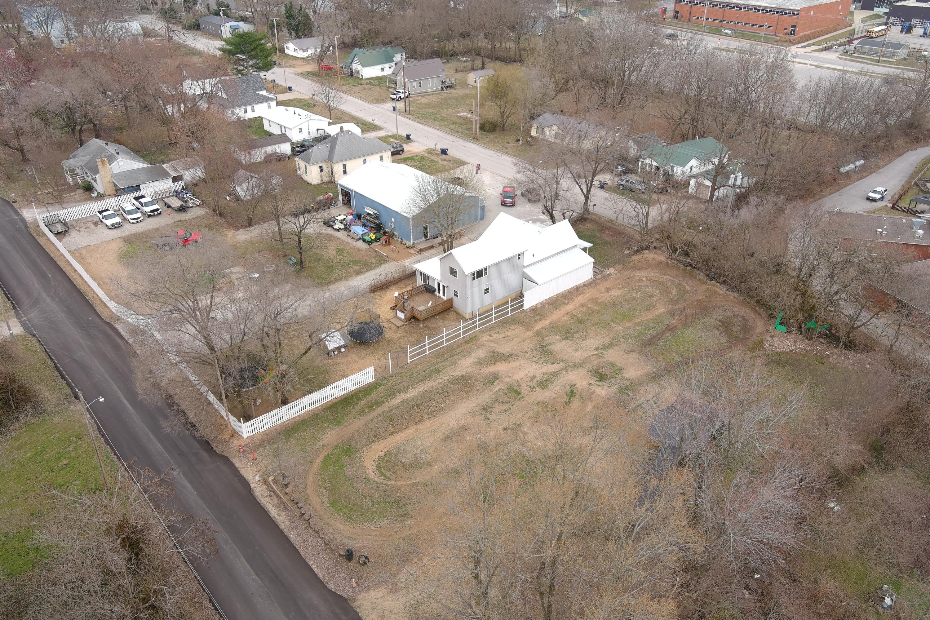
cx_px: 465
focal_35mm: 29
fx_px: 749
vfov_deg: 45.0
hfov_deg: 63.7
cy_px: 310
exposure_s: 1/160
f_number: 2.8
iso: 100
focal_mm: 10.57
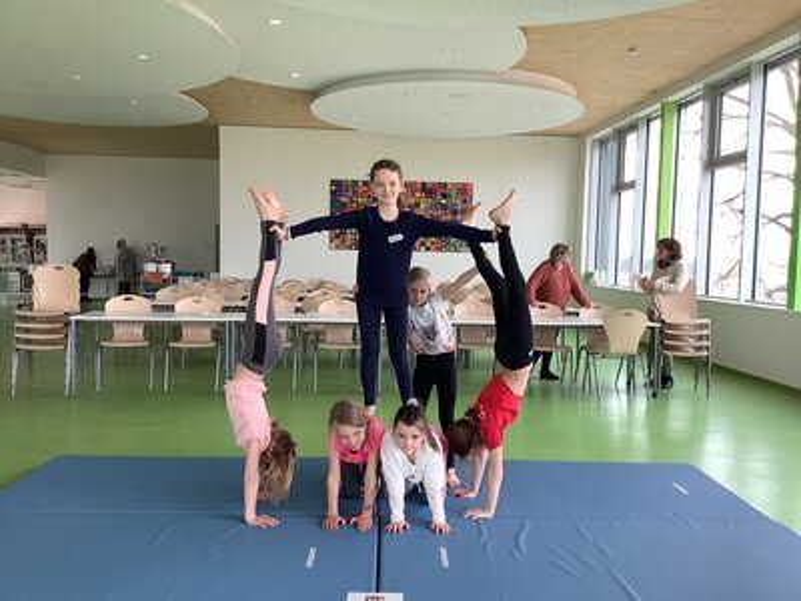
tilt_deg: -3.9
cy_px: 300
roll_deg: -1.2
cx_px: 400
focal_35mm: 31
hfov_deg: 58.4
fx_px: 717
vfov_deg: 45.4
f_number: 2.4
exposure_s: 1/60
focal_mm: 3.3
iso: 50
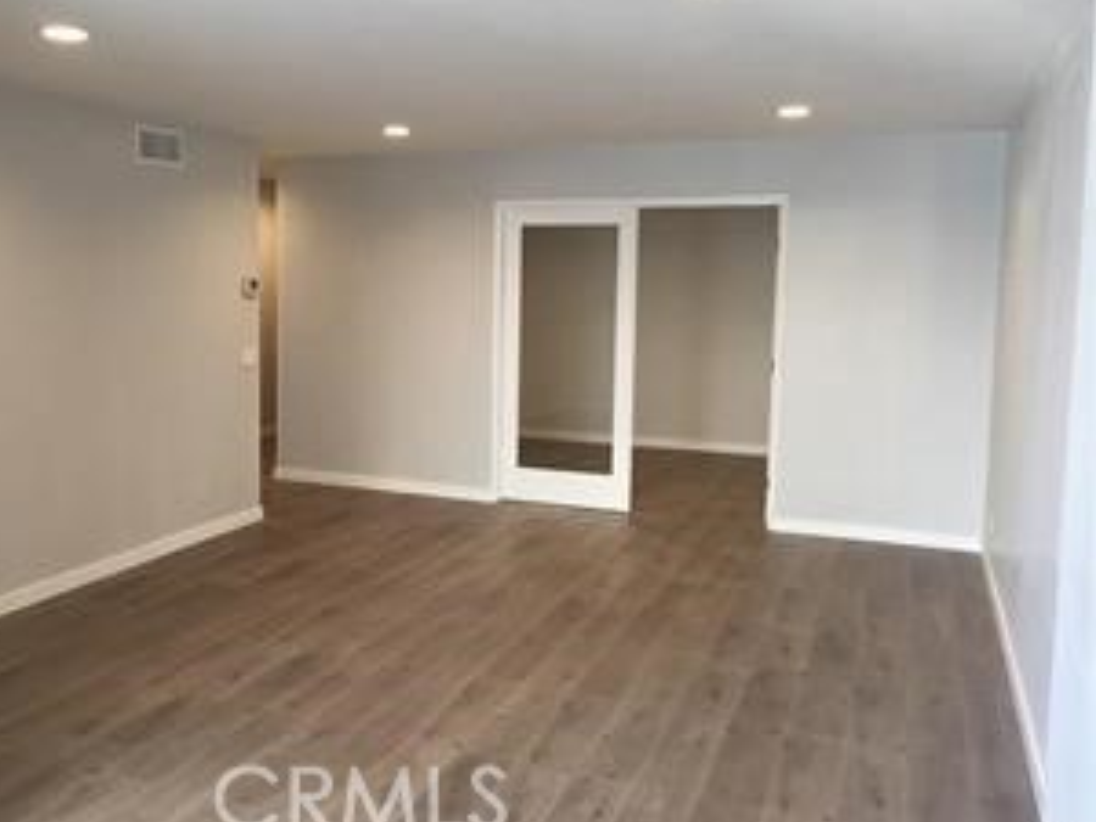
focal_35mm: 33
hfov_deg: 55.2
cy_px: 384
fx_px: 1045
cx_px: 477
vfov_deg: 42.9
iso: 40
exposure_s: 1/30
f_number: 2.2
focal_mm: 4.15
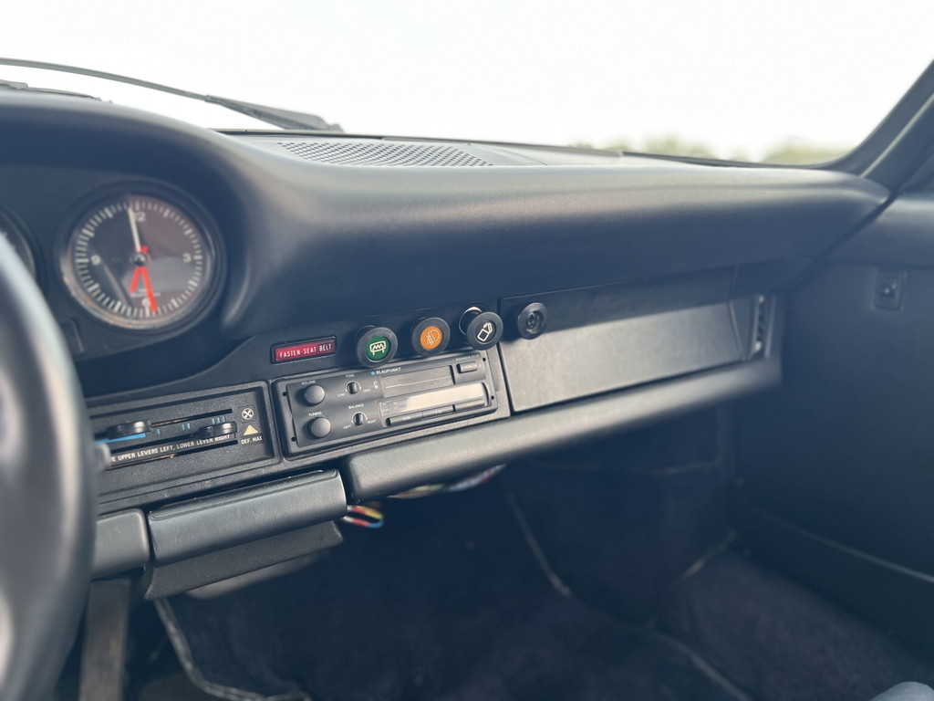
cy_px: 350
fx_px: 702
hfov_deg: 67.3
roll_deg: -0.1
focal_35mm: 26
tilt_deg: -14.7
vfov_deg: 53.1
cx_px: 467
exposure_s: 1/121
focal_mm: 5.7
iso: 40
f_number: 1.5
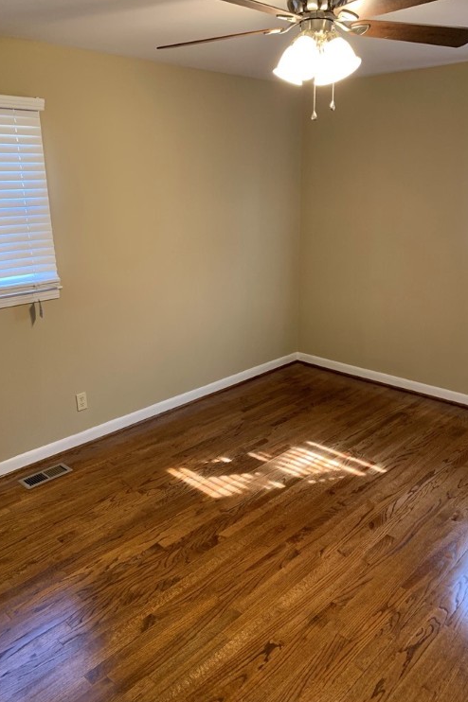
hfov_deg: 46.3
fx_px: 546
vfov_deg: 65.5
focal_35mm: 28
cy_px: 345
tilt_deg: -15.8
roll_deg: +0.2
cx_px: 244
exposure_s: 1/60
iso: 250
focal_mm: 4.25
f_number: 1.8
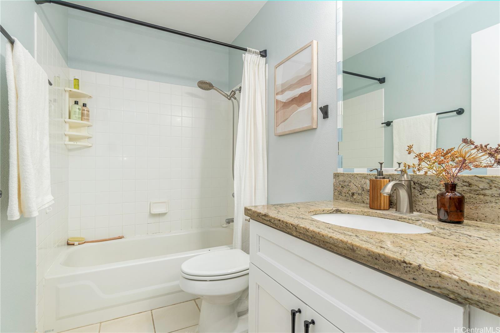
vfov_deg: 72.0
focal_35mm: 16
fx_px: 229
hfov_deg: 95.0
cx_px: 250
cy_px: 166
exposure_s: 1/8
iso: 100
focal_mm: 11
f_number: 8
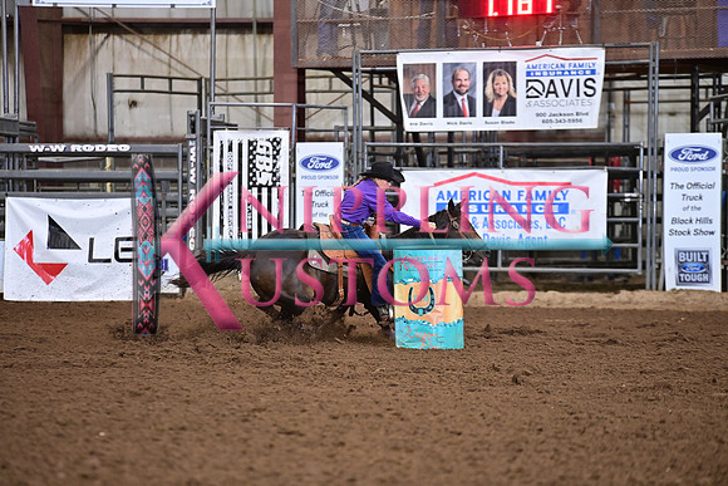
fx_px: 4045
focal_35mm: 200
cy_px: 243
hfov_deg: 10.3
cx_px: 364
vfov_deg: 6.9
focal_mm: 200
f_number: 3.2
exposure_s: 1/250
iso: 1600
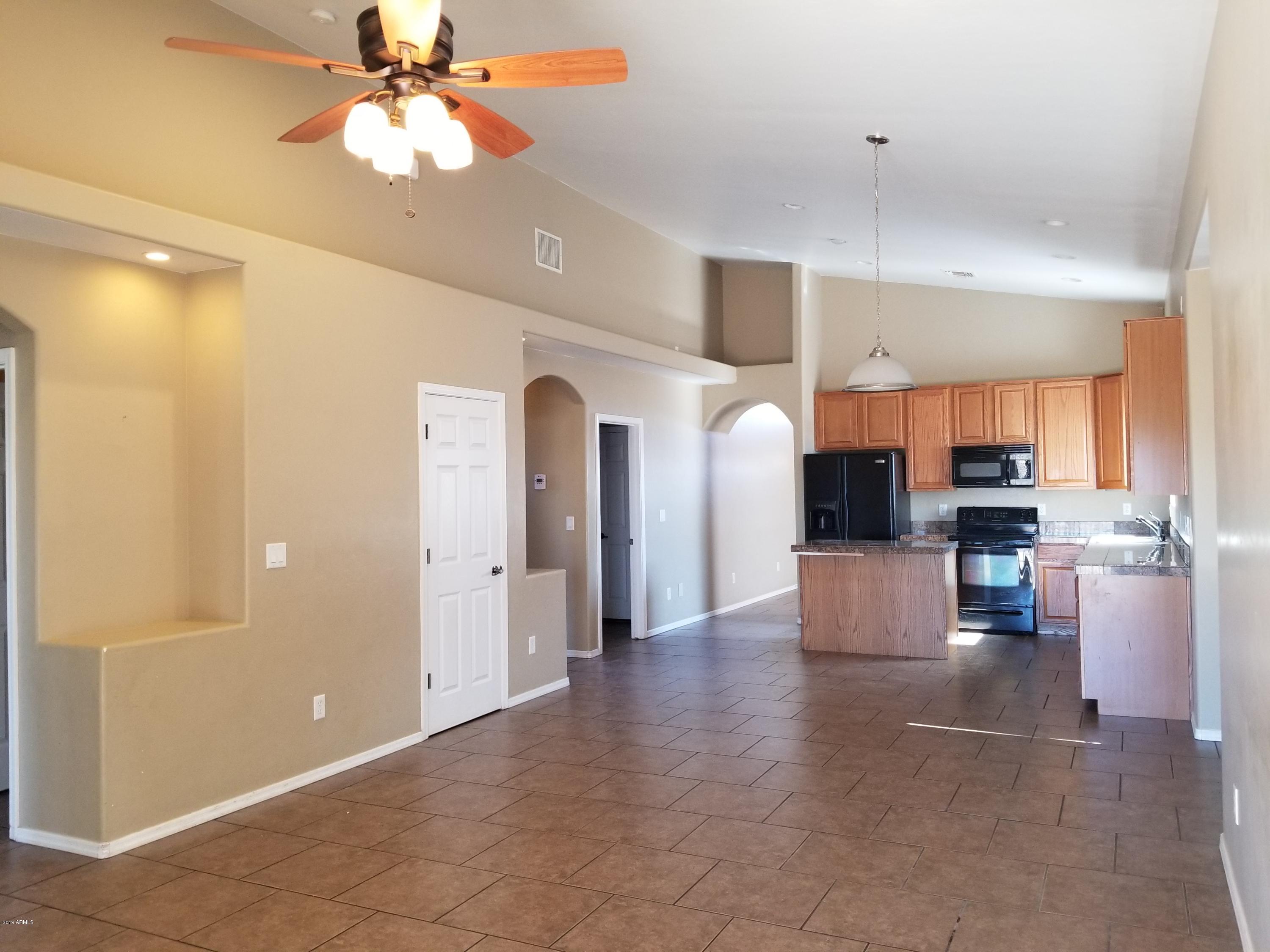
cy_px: 476
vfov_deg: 53.1
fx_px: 954
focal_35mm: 26
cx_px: 635
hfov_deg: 67.3
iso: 160
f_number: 1.7
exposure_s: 1/40
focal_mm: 4.3
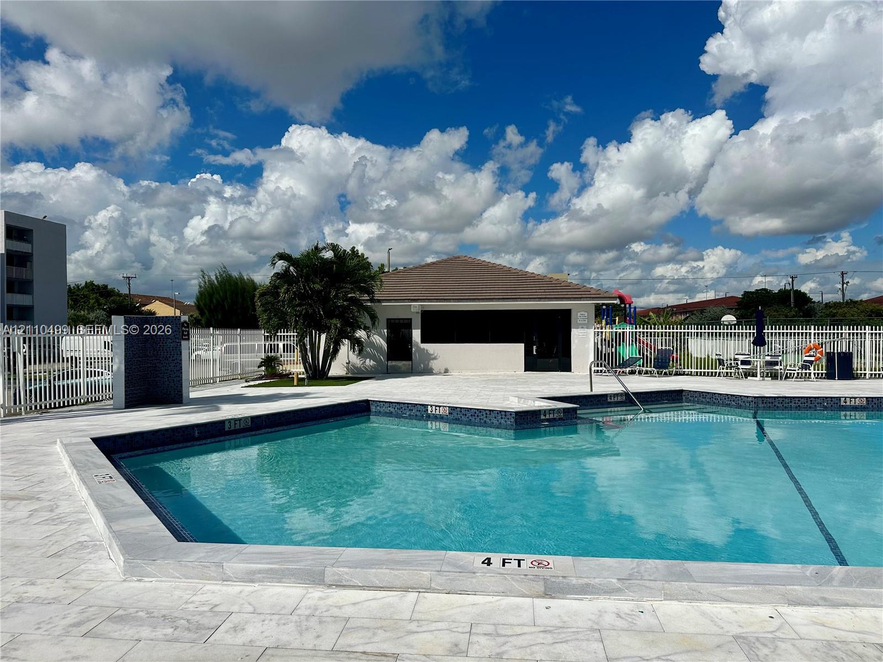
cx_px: 442
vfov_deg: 56.8
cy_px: 331
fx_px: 612
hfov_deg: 71.6
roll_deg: -0.8
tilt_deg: -0.6
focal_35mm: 24
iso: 80
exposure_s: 1/15625
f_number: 1.78
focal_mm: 6.86
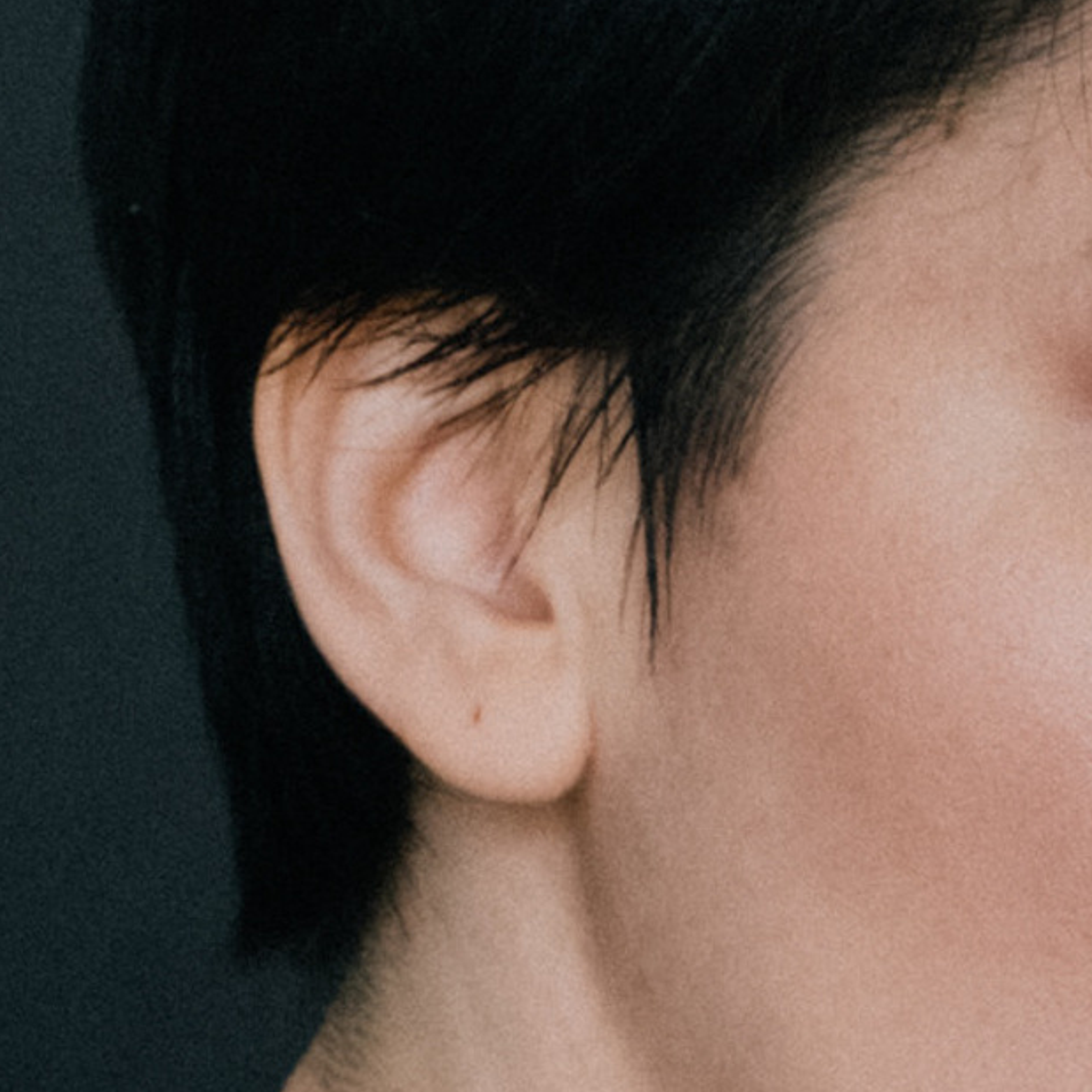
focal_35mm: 279
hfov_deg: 6.2
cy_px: 2008
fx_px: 9958
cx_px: 1217
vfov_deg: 6.1
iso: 2500
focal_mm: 35
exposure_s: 1/125
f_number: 4
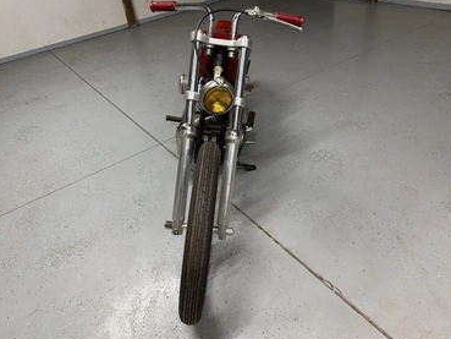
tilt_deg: -37.0
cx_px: 221
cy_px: 168
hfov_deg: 67.3
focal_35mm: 26
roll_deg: +9.5
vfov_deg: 53.1
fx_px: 339
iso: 200
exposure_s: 1/60
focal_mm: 6.76
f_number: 1.78
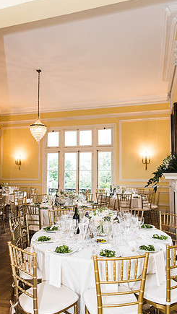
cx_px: 89
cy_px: 160
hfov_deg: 44.4
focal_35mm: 26
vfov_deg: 71.9
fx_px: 217
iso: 640
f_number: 2.8
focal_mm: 24
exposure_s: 1/200
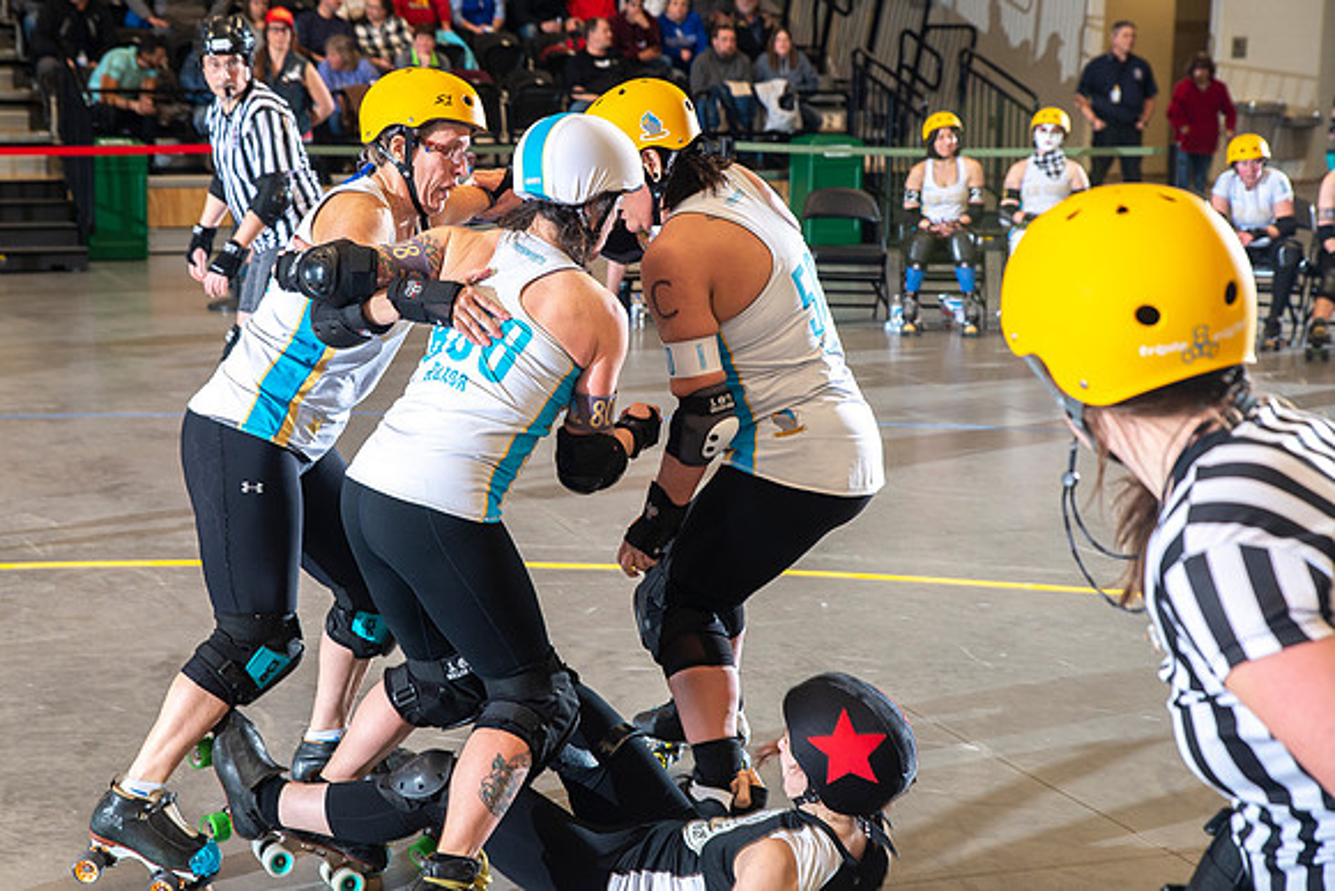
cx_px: 545
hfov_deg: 29.3
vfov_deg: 19.8
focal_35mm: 69
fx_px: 2548
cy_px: 363
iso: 500
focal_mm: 58
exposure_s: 1/160
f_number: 5.6
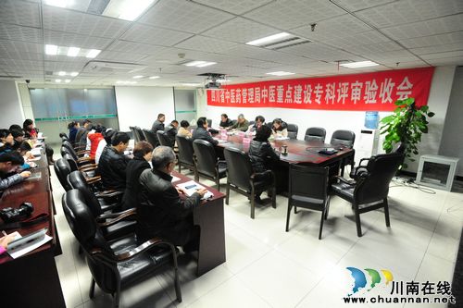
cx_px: 232
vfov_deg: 70.4
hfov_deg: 93.3
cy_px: 154
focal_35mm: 17
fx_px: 219
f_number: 5.6
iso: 12800
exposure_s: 1/80
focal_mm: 17
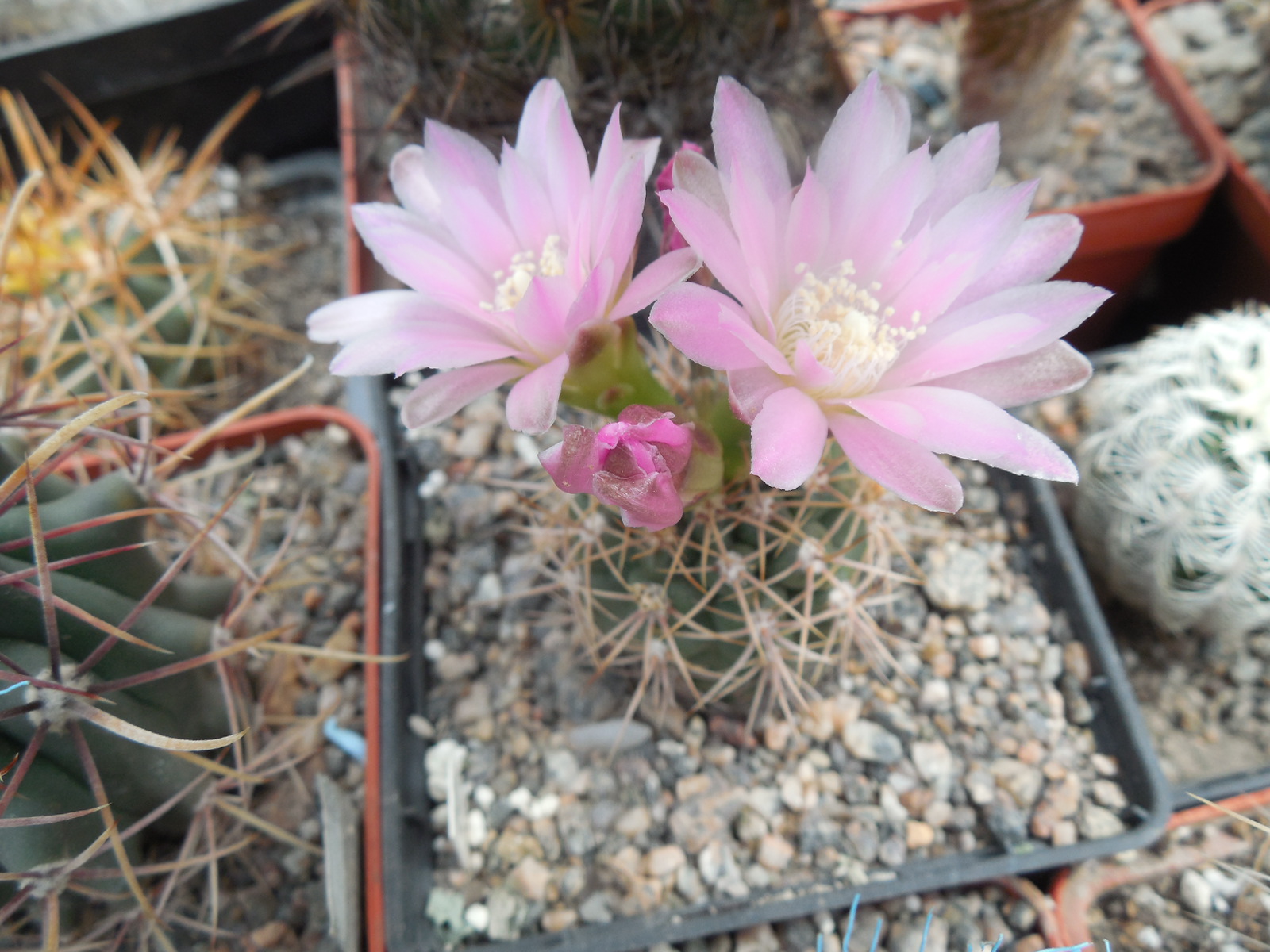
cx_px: 635
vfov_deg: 45.4
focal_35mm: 31
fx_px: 1137
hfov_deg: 58.4
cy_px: 476
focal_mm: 5.6
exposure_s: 1/160
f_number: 3.6
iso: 125
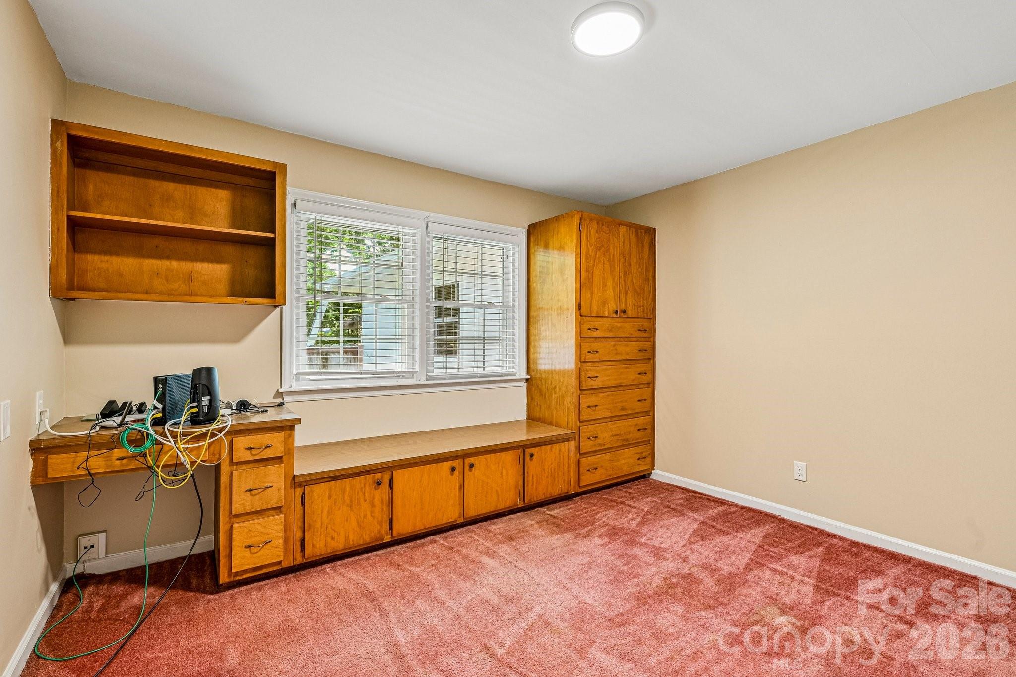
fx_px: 451
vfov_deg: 73.7
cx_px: 508
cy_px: 338
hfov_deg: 96.7
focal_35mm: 16
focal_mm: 16
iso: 400
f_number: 8
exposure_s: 1/6
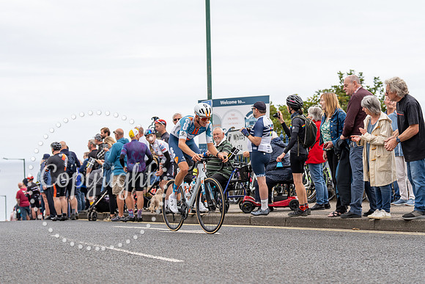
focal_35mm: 78
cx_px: 212
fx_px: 921
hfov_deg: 26.0
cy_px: 142
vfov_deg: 17.5
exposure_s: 1/1000
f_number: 3.5
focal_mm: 78
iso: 320
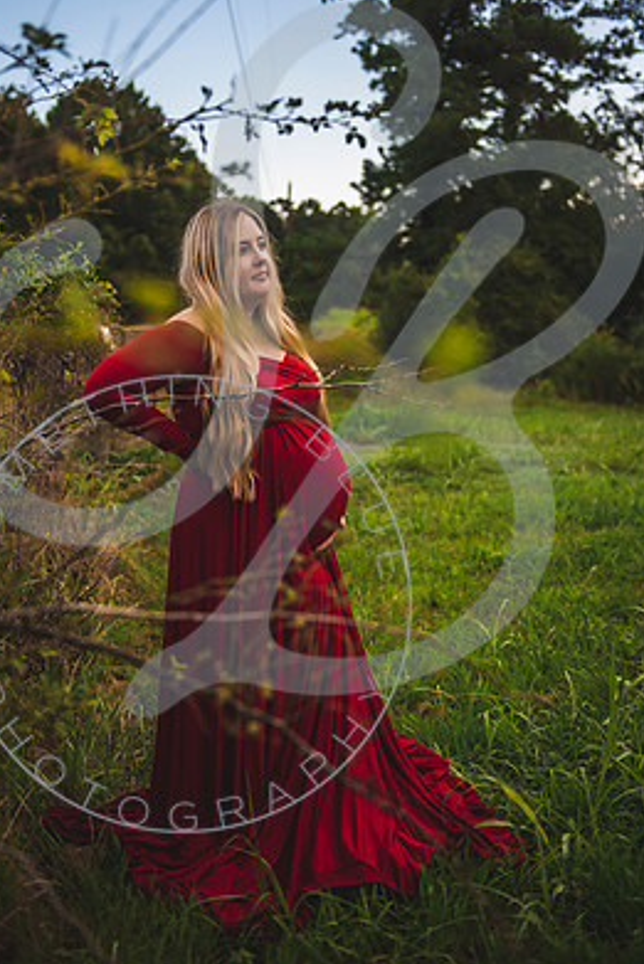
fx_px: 1233
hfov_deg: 29.3
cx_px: 294
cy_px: 417
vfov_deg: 42.6
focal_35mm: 46
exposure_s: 1/500
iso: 100
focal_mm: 40
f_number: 2.8
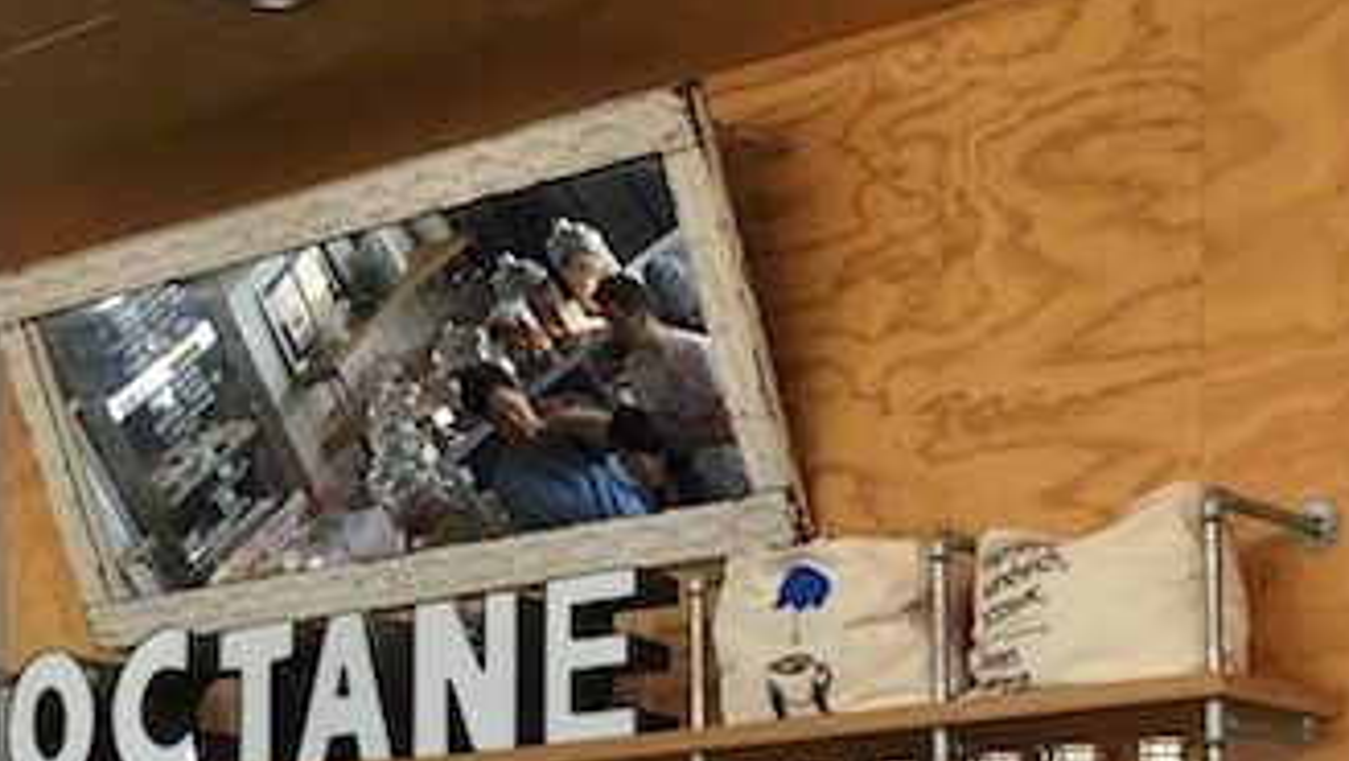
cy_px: 1156
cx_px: 1337
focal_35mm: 77
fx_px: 2756
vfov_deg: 14.6
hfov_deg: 26.1
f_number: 2.2
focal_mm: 4.15
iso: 40
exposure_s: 1/30
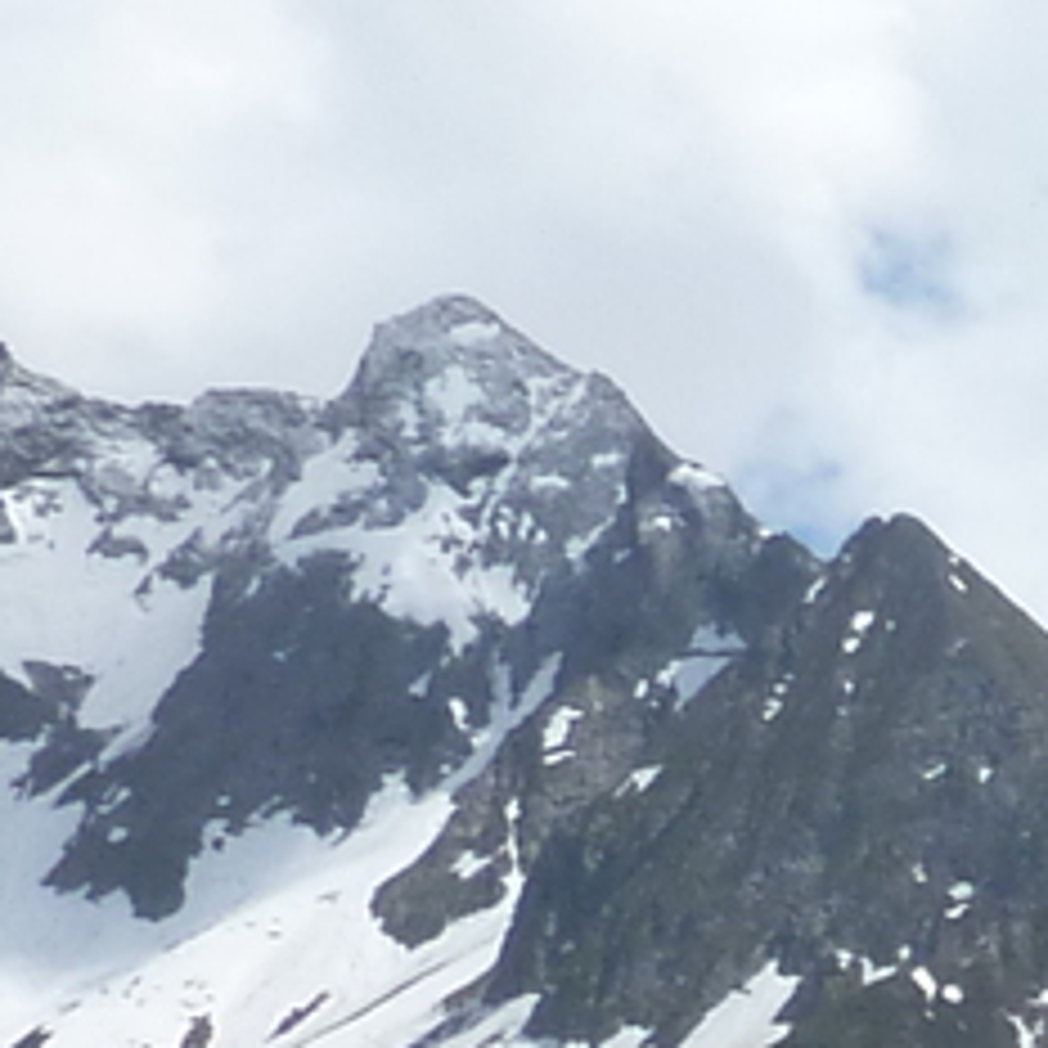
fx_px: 5206
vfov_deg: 10.7
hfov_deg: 9.8
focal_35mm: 152
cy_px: 2002
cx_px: 2721
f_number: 5.6
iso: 125
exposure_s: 1/500
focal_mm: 4.1
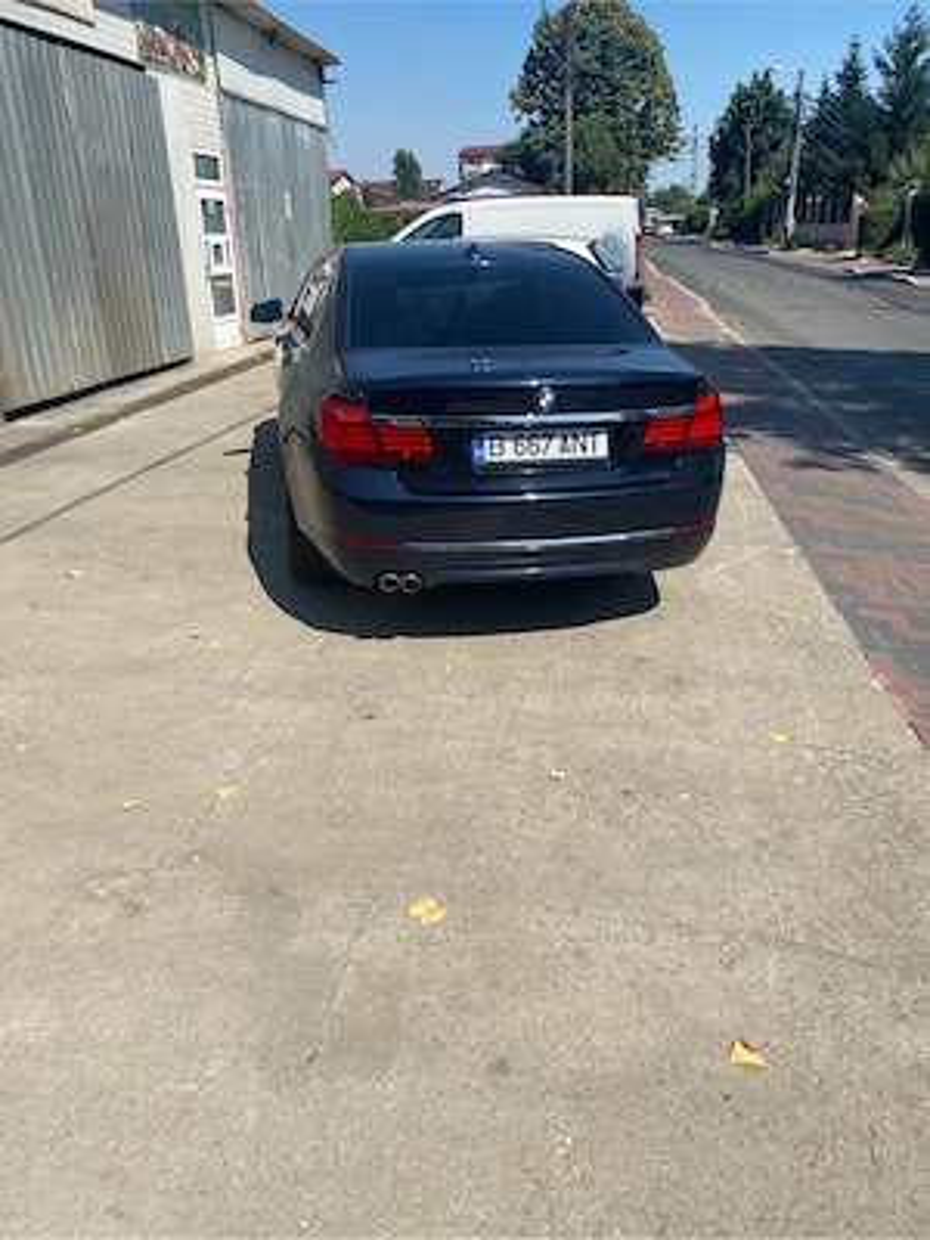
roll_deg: +1.7
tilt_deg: -21.6
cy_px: 620
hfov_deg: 53.1
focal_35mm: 26
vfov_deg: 67.3
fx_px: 931
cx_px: 465
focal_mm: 4.25
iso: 32
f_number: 1.8
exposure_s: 1/3300
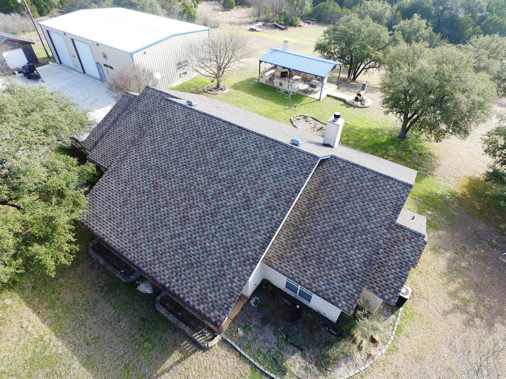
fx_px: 292
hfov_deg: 81.7
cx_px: 253
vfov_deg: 66.0
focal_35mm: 20
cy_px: 190
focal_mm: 3.61
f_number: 2.8
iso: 100
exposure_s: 1/246
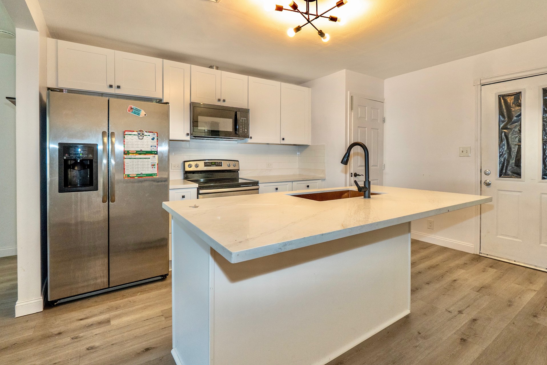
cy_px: 182
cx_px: 287
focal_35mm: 17
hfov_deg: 93.2
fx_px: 258
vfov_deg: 70.5
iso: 640
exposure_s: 1/160
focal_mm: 10
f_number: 4
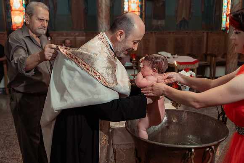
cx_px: 118
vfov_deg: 35.8
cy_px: 82
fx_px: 252
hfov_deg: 51.6
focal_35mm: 37
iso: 1600
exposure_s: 1/200
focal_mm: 35
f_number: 3.5
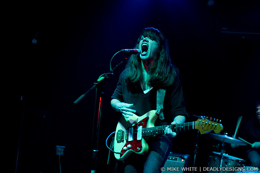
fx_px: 325
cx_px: 130
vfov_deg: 29.8
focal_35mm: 45
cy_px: 86
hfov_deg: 43.7
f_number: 1.8
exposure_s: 1/80
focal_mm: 30
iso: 1000
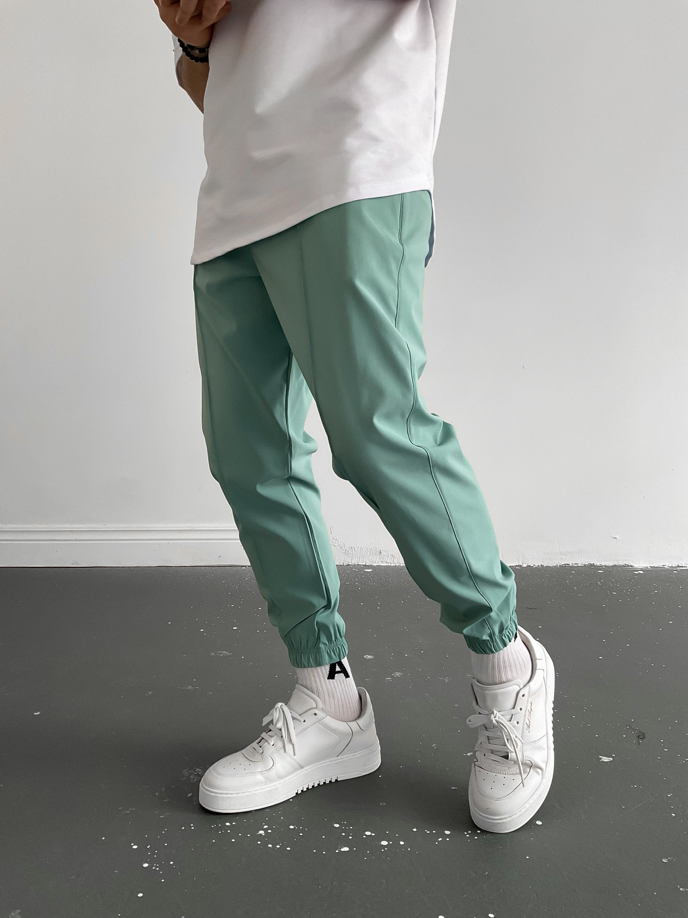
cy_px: 459
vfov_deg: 61.7
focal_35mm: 29
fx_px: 769
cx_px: 344
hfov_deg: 48.2
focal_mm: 3
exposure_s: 1/90
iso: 64
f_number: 1.8
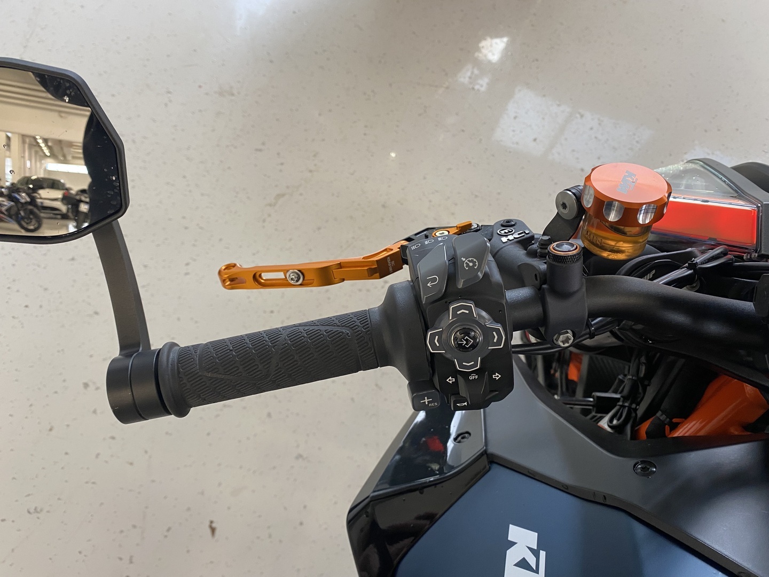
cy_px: 288
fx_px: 578
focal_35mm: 26
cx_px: 384
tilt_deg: -59.1
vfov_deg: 53.1
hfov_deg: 67.3
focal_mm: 4.25
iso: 80
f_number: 1.8
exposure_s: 1/50
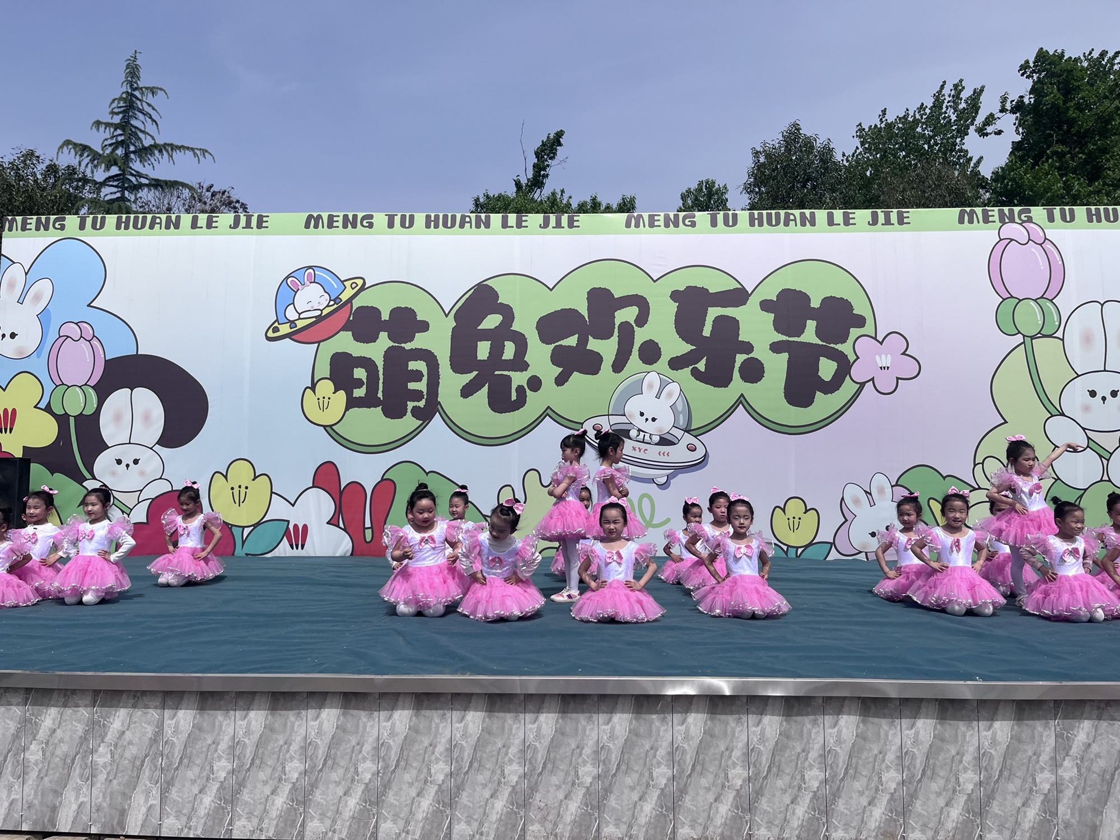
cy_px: 420
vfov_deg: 53.1
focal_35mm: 26
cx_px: 560
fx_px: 841
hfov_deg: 67.3
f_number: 1.6
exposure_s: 1/8403
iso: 50
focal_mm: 5.1
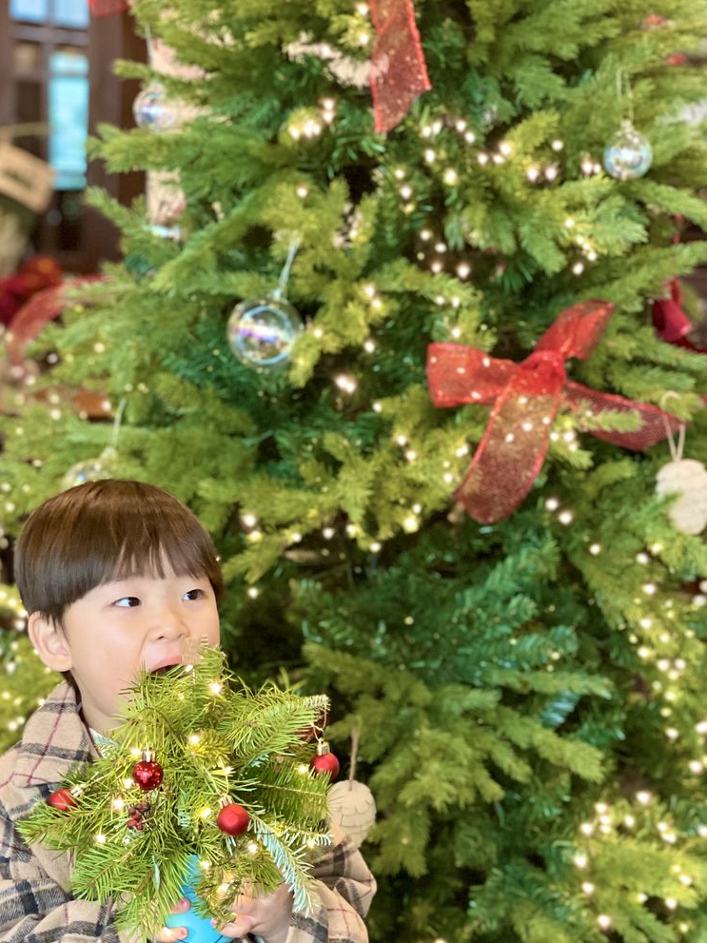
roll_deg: -1.6
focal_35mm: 93
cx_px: 289
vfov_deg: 21.0
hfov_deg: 15.9
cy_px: 666
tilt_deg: -10.3
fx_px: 2533
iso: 160
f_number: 2.2
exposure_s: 1/40
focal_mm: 7.5
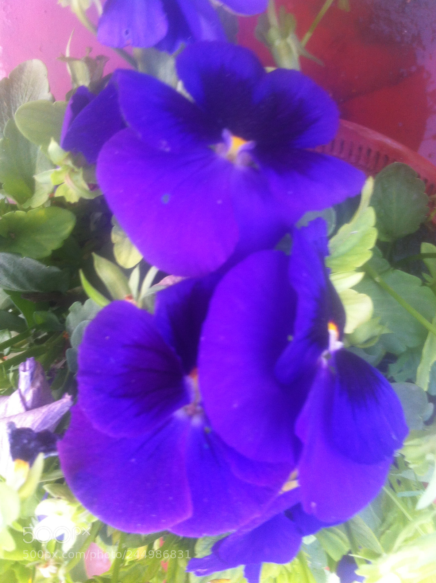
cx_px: 218
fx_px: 589
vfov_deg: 52.7
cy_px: 292
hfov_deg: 40.6
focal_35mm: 35
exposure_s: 1/30
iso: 80
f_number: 2.8
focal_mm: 3.85
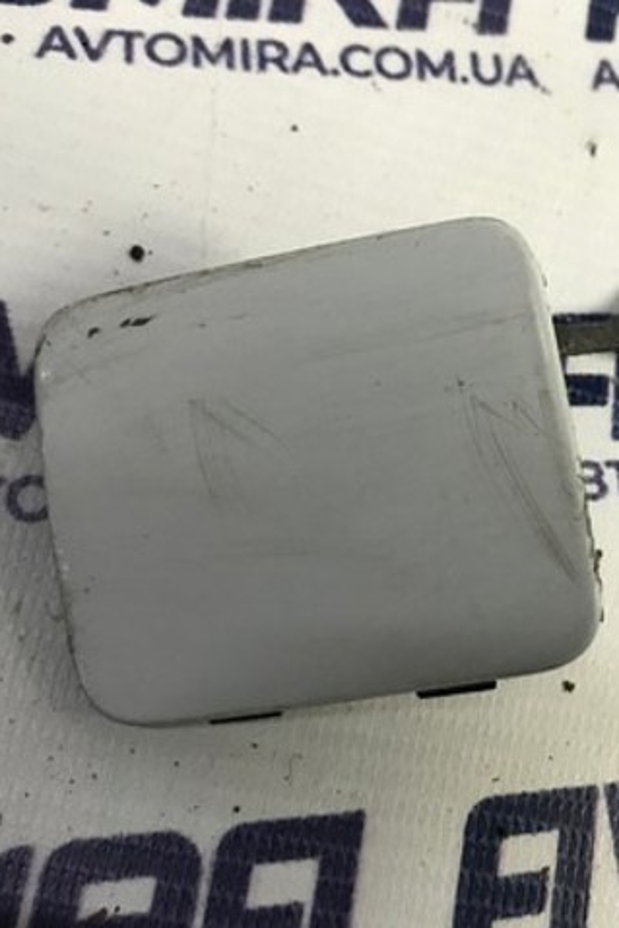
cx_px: 398
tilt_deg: -69.8
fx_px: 1005
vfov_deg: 49.5
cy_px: 464
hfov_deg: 34.0
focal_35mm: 39
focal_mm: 3.99
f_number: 1.8
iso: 40
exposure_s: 1/25
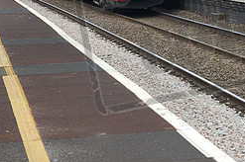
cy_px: 1
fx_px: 1196
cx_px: 205
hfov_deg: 11.6
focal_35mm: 176
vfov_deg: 7.7
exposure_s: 1/640
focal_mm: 50
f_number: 4.5
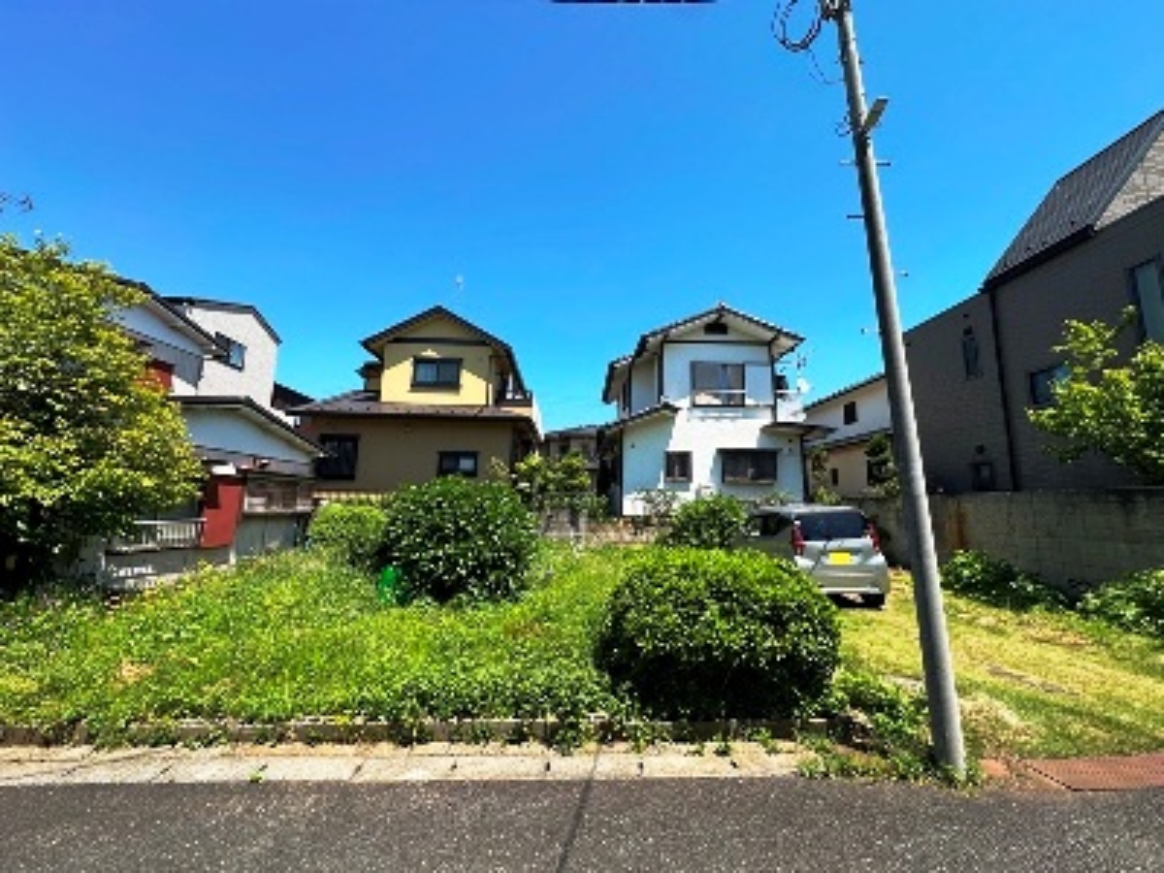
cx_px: 582
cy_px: 436
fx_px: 471
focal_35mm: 14
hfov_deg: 102.1
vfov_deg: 85.7
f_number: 2.2
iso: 50
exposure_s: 1/1289
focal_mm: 2.22
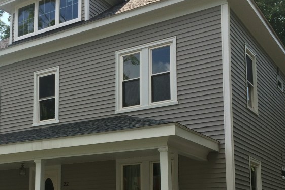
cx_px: 89
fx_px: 451
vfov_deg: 23.2
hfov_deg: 34.6
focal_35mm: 57
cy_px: 169
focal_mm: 4.12
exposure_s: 1/1282
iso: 32
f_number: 2.2
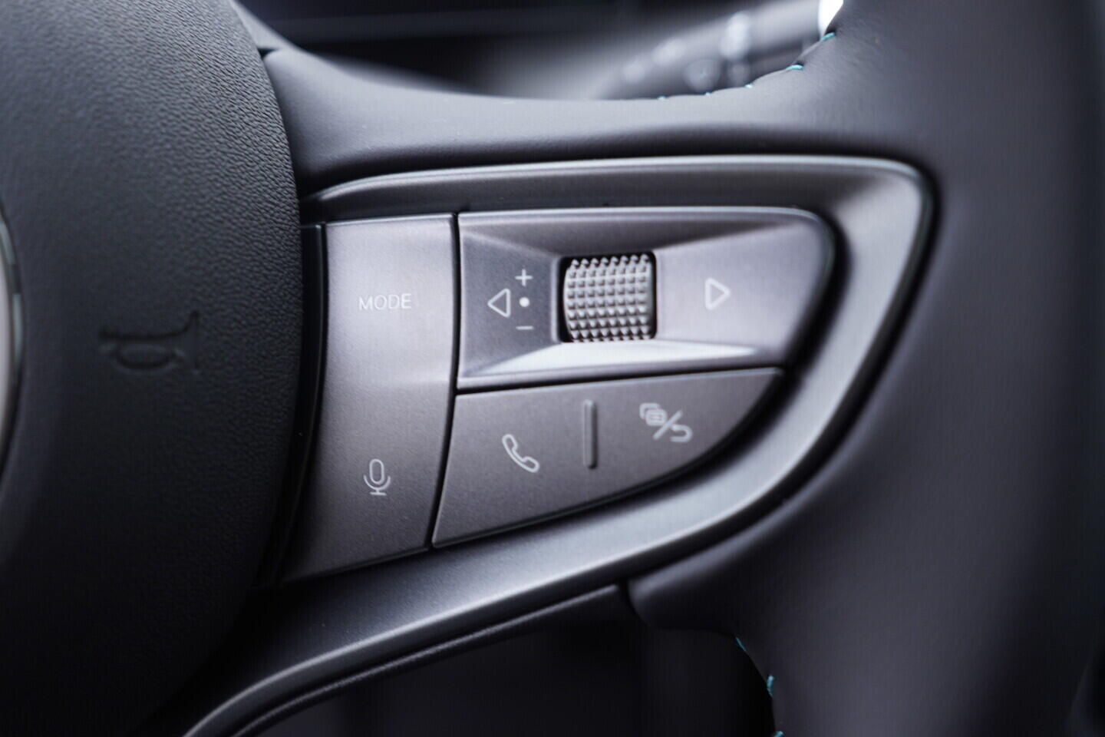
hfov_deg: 53.1
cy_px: 368
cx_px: 552
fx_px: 1105
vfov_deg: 36.9
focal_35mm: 36
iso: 250
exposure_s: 1/40
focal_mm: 24
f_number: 2.8
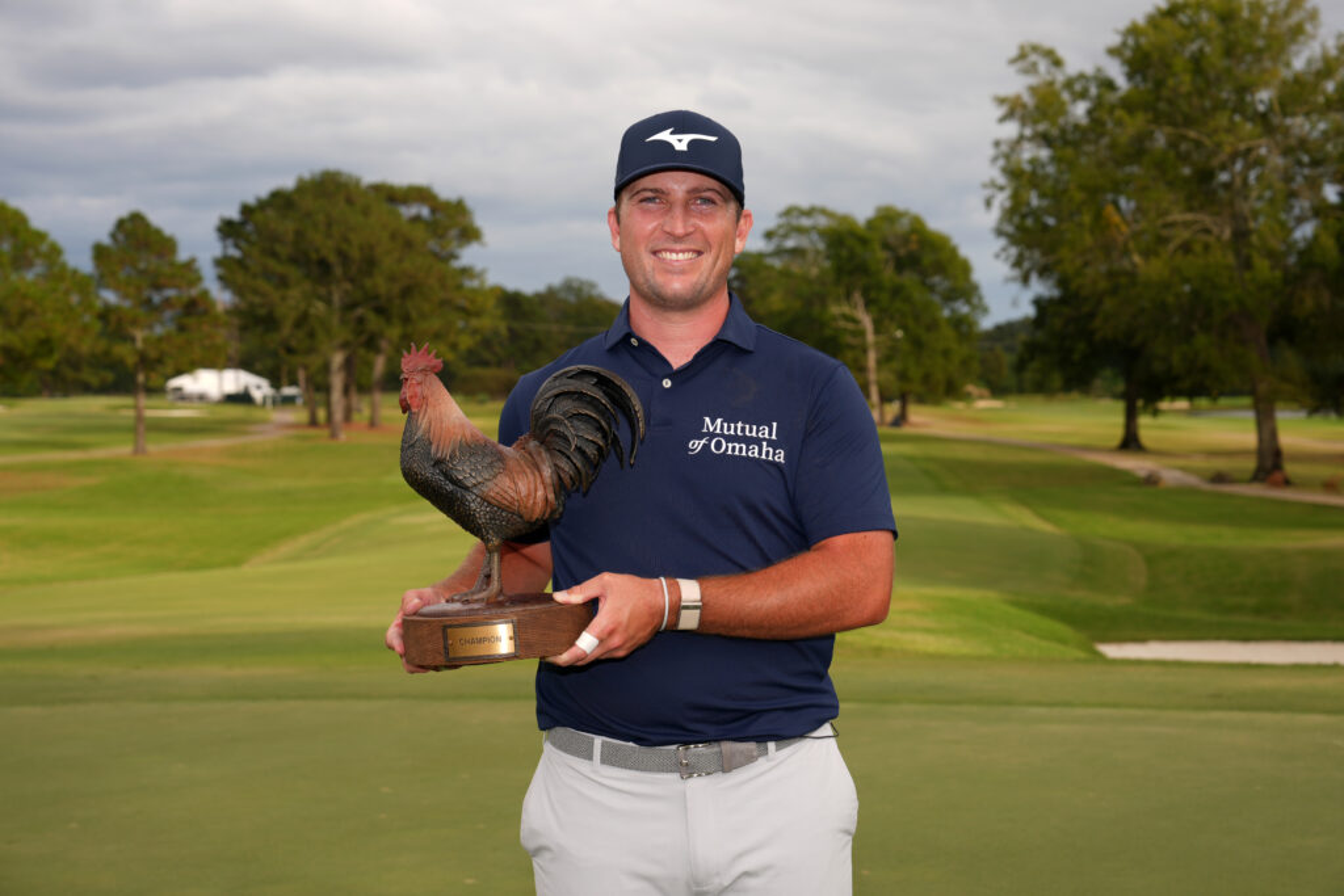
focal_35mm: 56
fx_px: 2091
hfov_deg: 35.6
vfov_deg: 24.2
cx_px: 672
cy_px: 448
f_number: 5.6
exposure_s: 1/200
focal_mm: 56
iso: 80
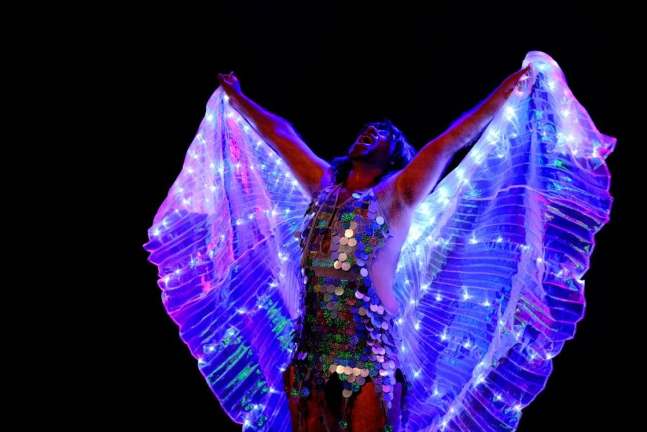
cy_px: 216
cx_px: 324
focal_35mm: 53
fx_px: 953
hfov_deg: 37.5
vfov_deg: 25.5
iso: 4000
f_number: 2.8
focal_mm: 35
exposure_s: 1/125
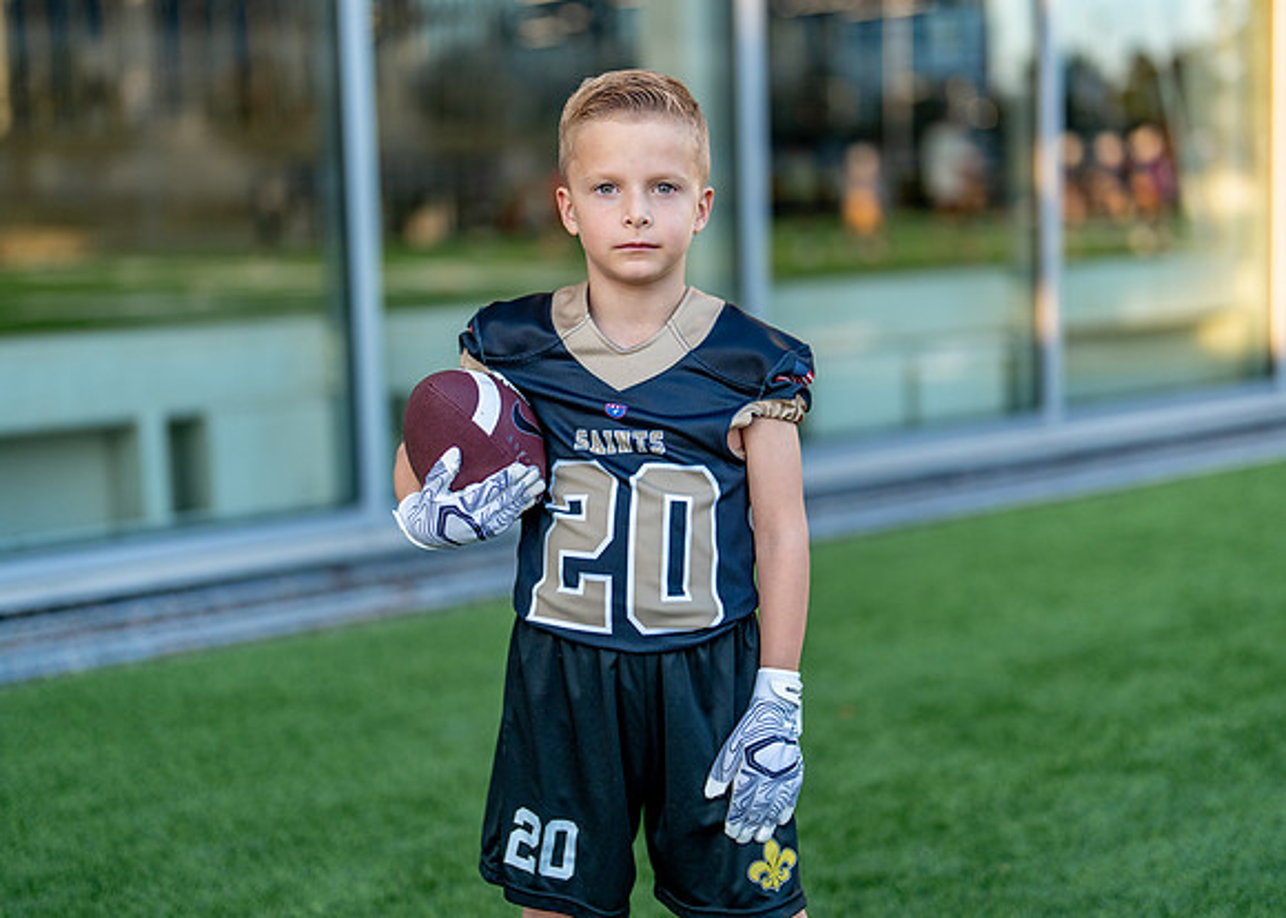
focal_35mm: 58
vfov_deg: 24.4
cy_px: 412
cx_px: 669
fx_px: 2120
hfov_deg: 33.7
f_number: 1.2
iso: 200
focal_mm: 50
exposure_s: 1/1000
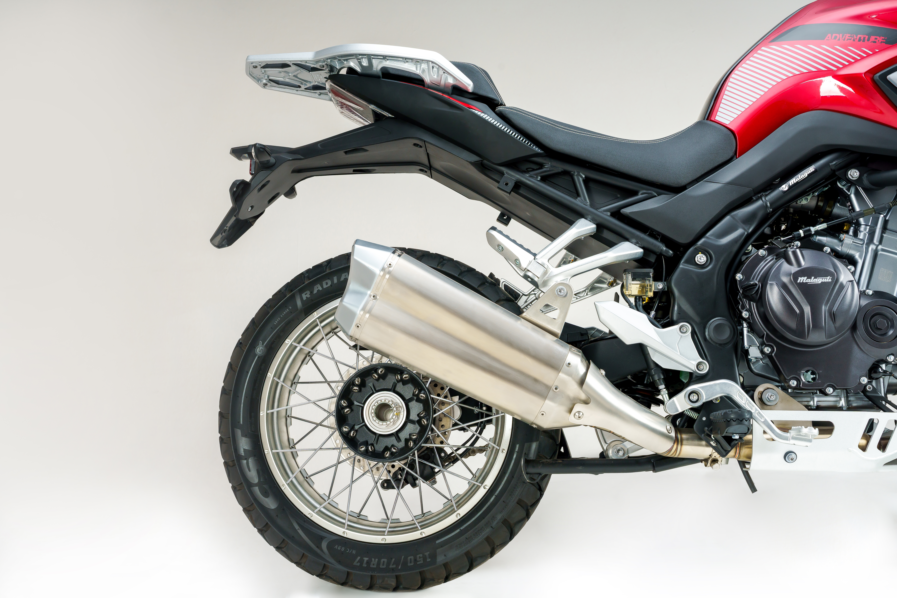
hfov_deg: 53.1
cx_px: 448
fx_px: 897
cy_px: 299
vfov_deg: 36.9
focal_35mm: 36
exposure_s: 1/125
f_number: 10
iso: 160
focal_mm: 36
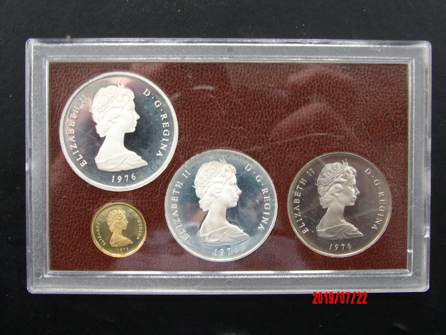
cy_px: 168
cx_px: 223
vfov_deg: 28.6
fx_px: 657
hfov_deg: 37.5
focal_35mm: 51
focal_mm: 9.2
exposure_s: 1/22
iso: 200
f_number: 5.3
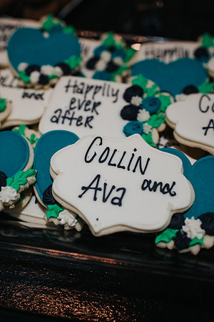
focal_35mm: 35
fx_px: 312
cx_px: 107
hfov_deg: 37.9
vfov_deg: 54.4
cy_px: 161
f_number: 2.8
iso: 140
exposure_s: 1/250
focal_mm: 35
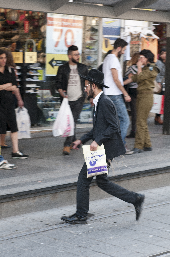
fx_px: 746
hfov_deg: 13.0
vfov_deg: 19.5
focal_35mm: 105
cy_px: 128
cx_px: 85
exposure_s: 1/100
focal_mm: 70
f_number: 5
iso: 200
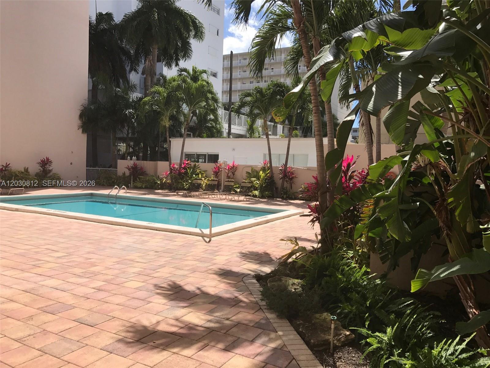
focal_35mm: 28
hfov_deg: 63.4
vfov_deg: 49.7
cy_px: 184
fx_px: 396
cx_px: 245
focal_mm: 3.99
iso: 20
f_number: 1.8
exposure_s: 1/2994
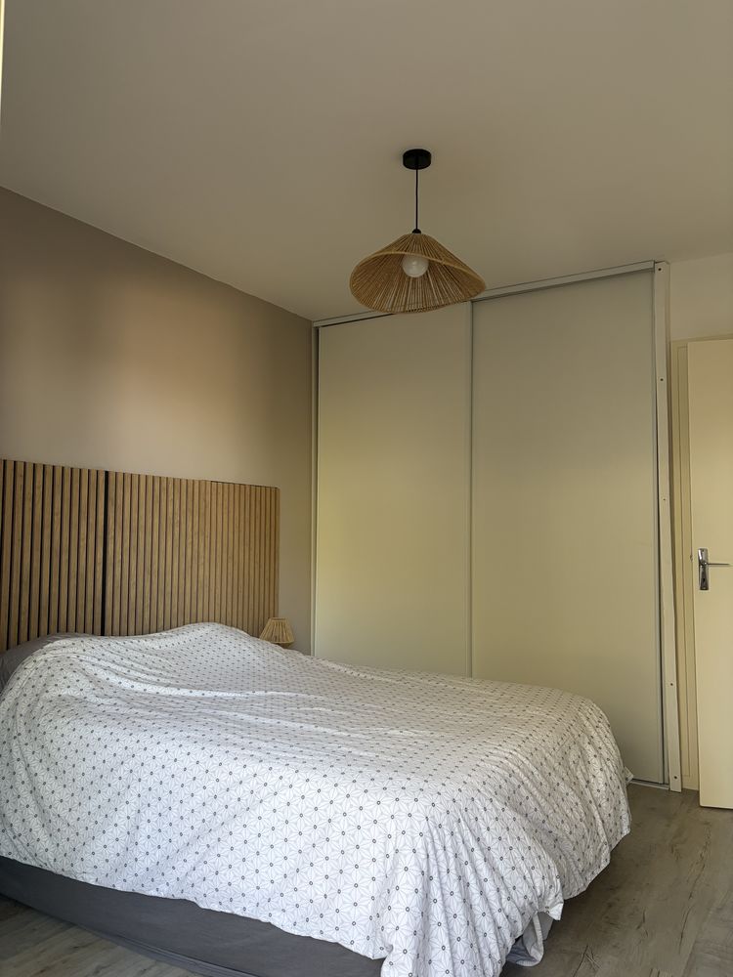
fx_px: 734
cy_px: 488
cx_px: 366
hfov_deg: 53.1
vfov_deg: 67.3
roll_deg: -0.6
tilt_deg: +4.3
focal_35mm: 26
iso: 125
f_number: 1.6
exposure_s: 1/104
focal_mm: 5.96
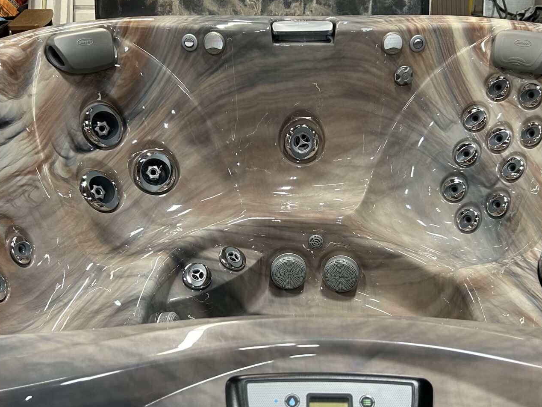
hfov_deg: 44.8
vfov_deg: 34.3
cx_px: 288
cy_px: 210
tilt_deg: -26.7
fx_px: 658
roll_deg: +0.1
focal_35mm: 42
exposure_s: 1/60
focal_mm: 5.7
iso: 160
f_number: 1.5
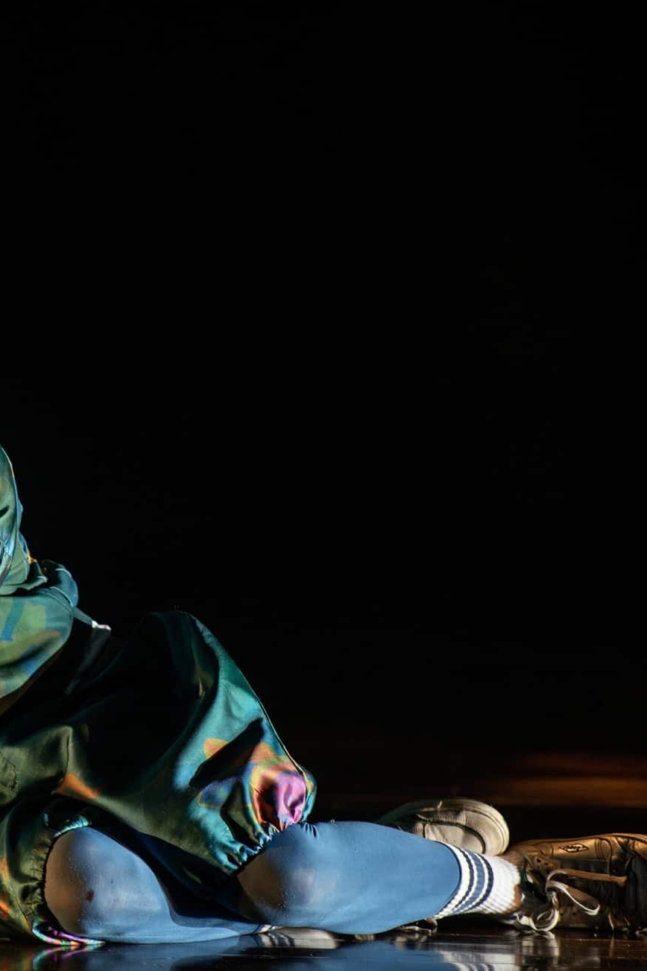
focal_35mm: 301
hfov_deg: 4.6
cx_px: 12
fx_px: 8118
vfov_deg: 6.8
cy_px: 484
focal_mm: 200
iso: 400
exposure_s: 1/50
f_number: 2.8
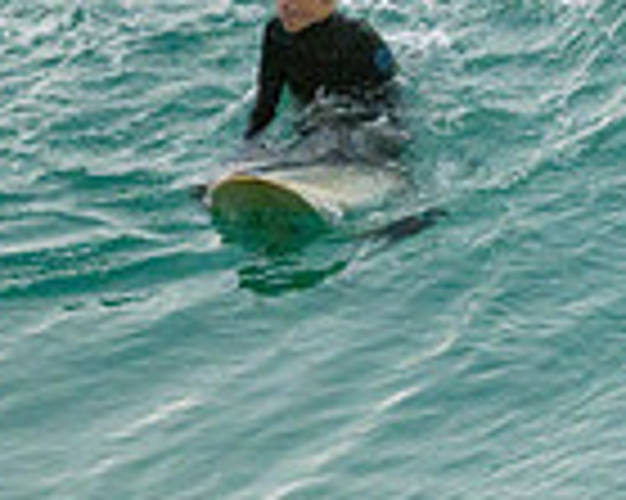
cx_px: 1727
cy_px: 373
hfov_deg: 0.7
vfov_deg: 0.6
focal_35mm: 2752
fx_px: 50951
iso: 1400
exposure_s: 1/2000
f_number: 11
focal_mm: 510
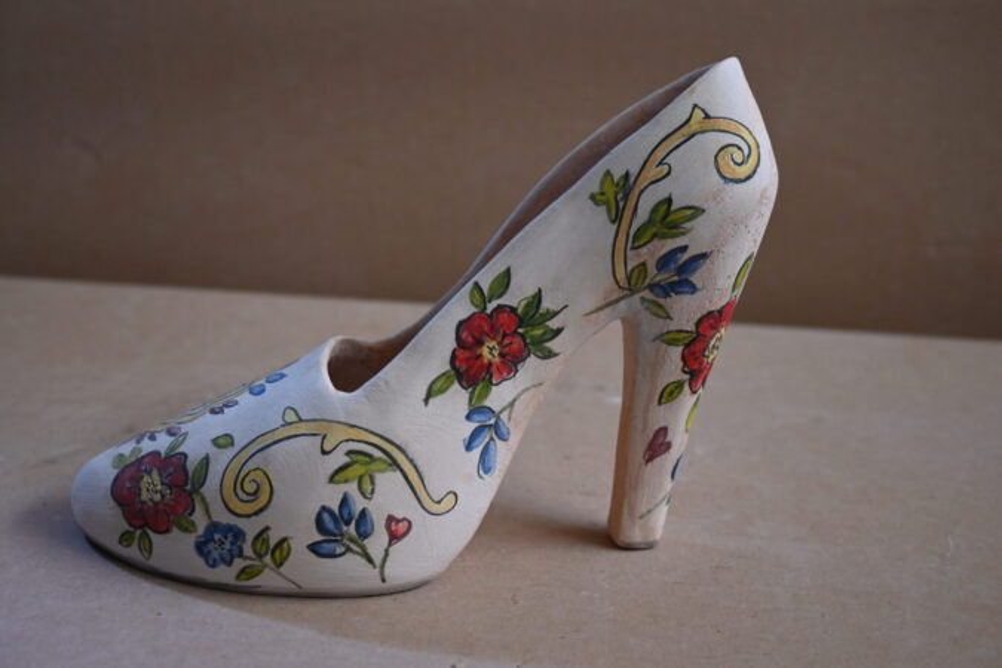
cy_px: 334
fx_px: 1023
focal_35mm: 37
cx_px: 501
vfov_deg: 36.2
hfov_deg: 52.2
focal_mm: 24.5
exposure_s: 1/40
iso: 900
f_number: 4.2
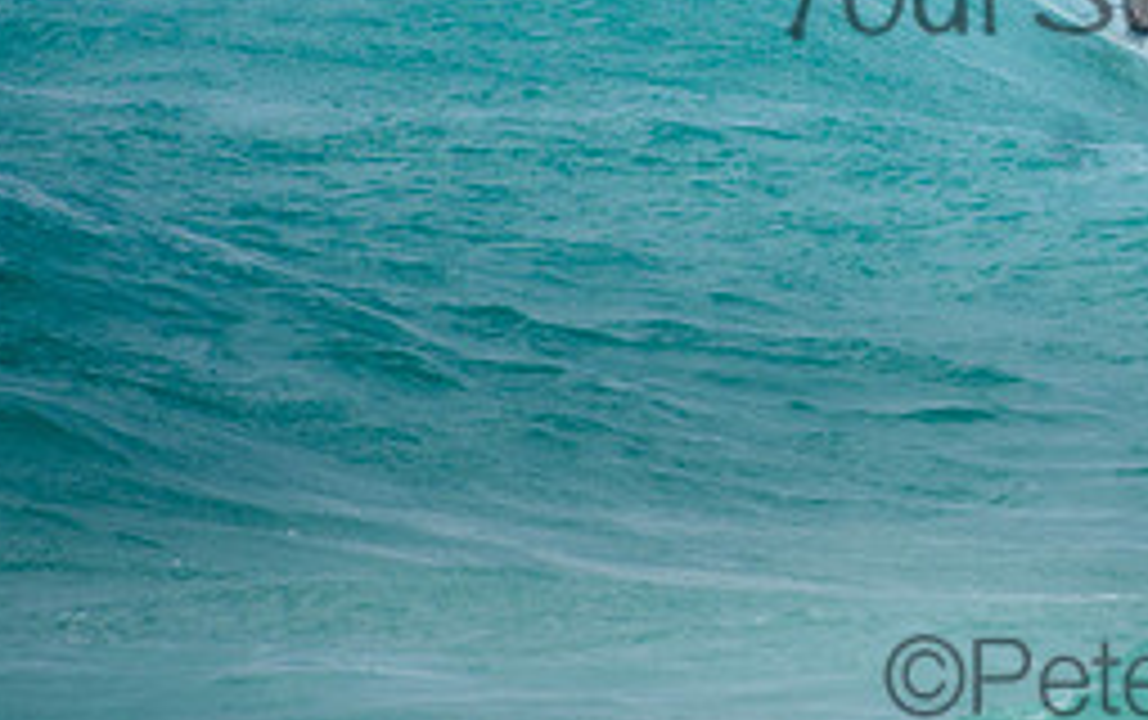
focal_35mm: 1389
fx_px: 43505
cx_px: 1234
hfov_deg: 1.5
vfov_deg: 0.9
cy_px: -70
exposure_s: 1/2000
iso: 360
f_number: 5.6
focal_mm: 400
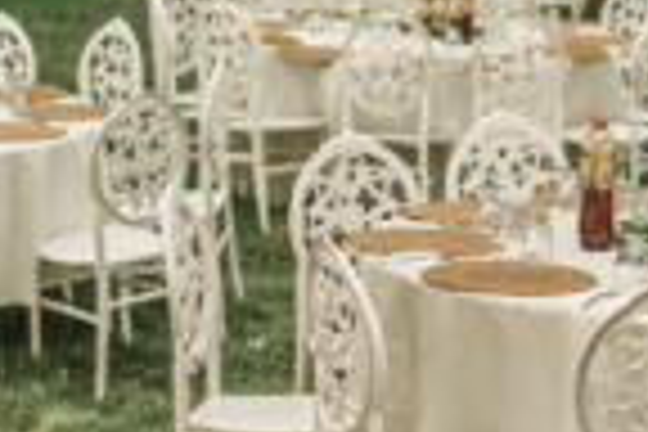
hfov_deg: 16.2
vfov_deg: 11.0
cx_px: 572
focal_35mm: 125
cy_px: 176
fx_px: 2250
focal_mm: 30
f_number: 1.4
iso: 160
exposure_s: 1/160
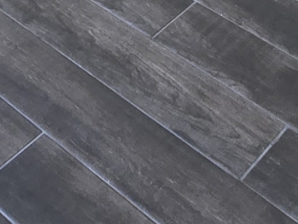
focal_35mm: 97
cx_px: 2
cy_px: -427
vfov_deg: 10.8
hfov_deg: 19.7
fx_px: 835
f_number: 2.2
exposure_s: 1/60
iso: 40
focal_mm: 1.7
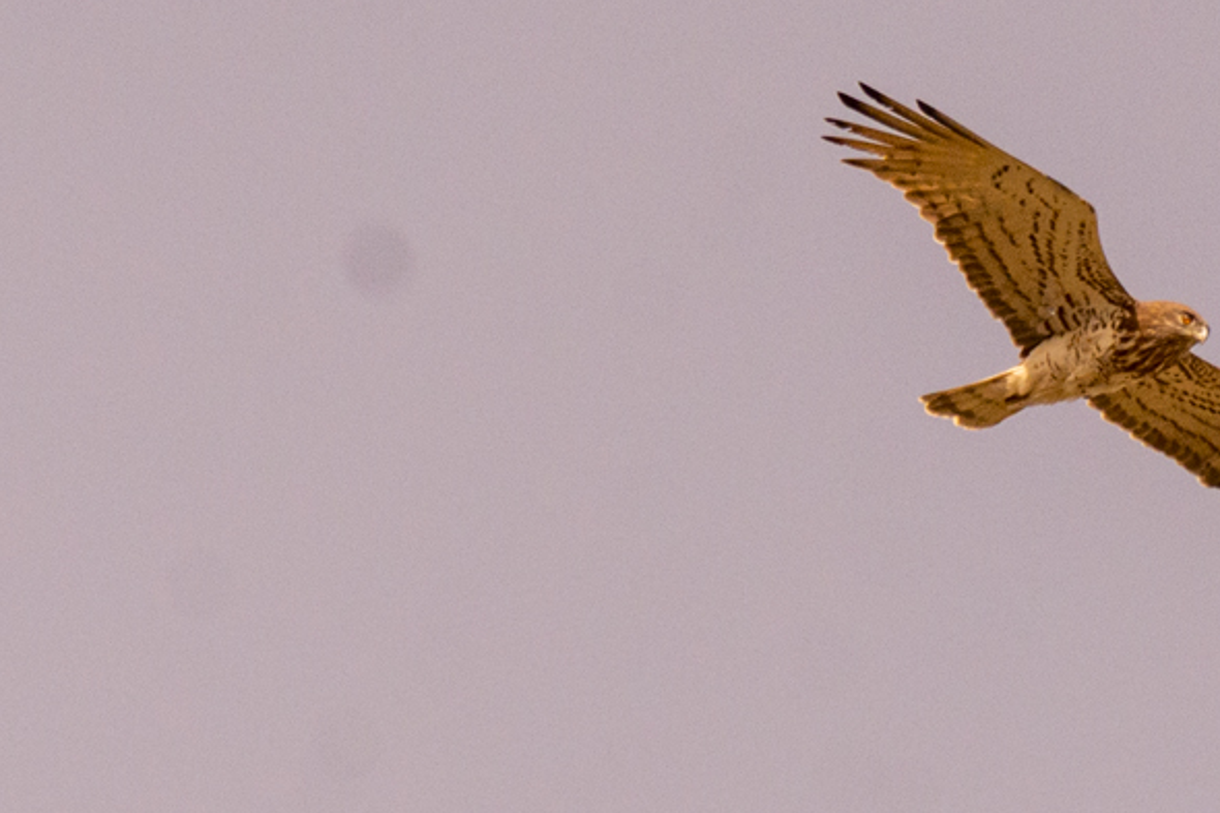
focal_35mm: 1602
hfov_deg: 1.3
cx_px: 1063
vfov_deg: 0.9
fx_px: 54272
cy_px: 370
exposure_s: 1/3200
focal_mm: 600
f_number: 6.3
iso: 640
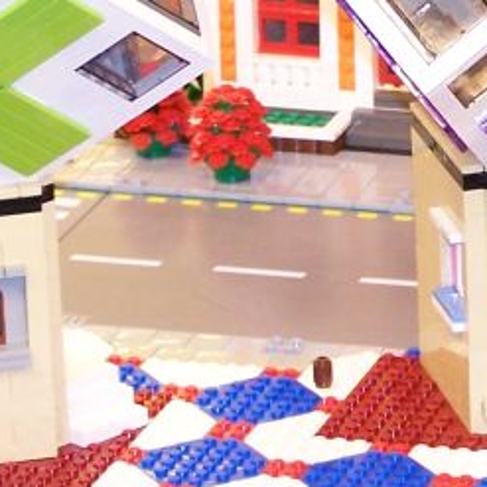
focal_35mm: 301
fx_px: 4791
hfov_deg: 5.8
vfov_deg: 5.8
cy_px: 95
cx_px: 550
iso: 140
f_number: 3.2
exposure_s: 1/4
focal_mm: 13.7
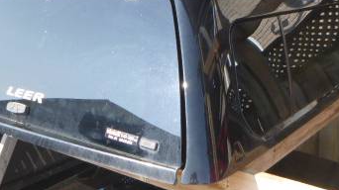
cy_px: 49
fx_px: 458
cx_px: 158
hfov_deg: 40.6
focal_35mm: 51
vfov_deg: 23.2
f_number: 3.9
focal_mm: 4.5
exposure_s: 1/125
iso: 100
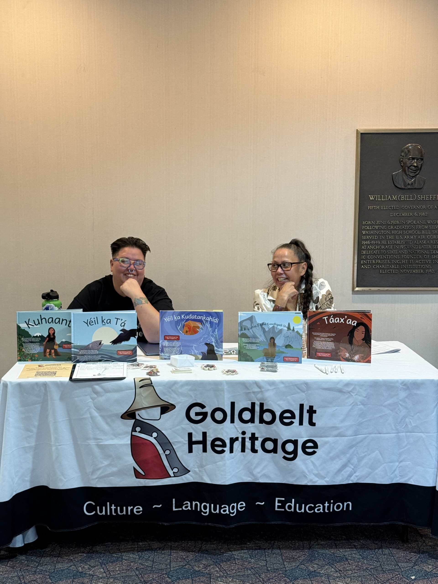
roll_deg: -0.5
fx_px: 810
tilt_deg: -8.1
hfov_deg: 30.3
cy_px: 292
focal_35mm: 48
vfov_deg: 39.7
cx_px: 219
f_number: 1.78
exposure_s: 1/60
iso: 125
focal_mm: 6.76
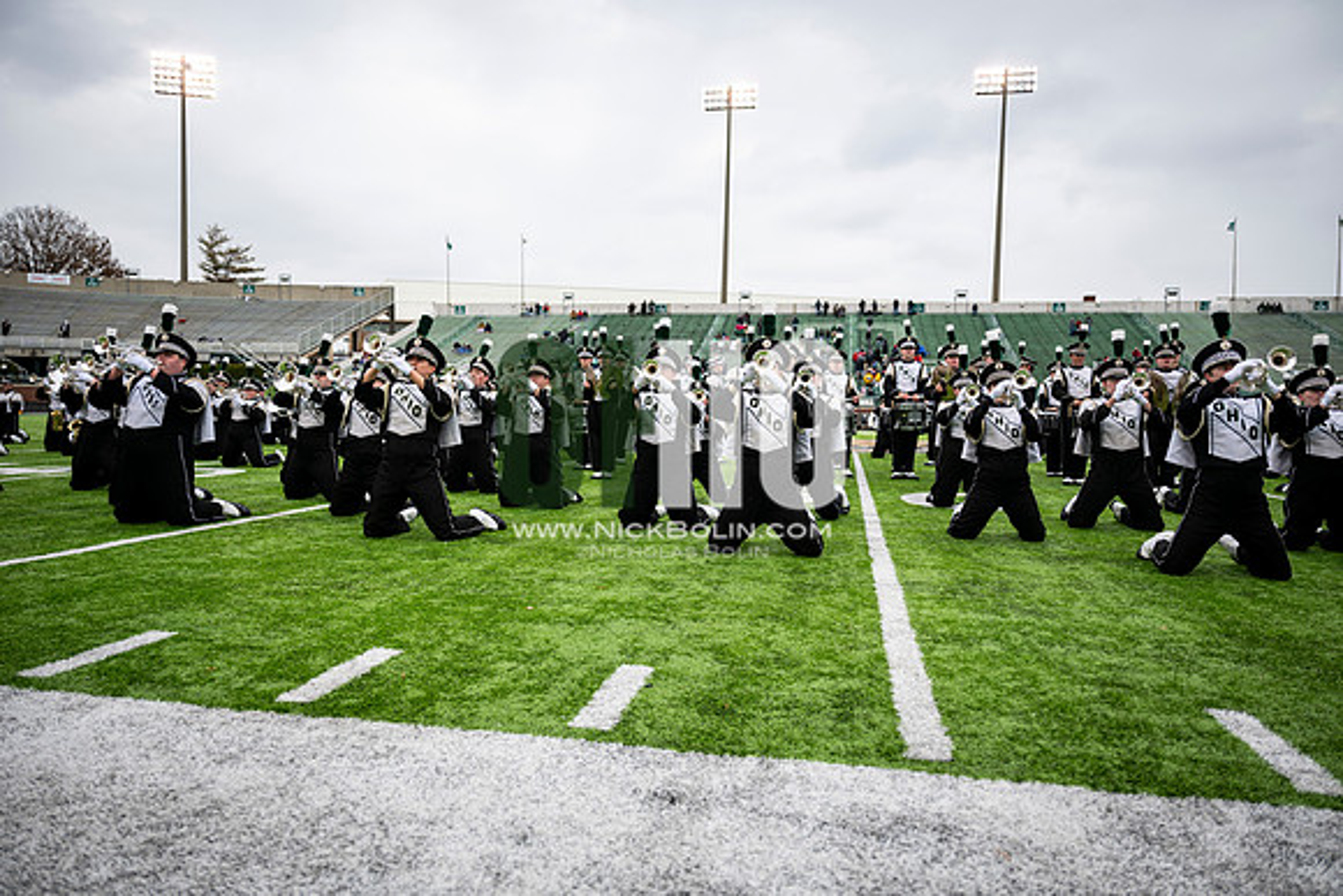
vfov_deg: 53.2
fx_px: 896
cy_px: 448
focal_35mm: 24
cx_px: 672
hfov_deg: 73.7
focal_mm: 24
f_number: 2.8
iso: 100
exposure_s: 1/500
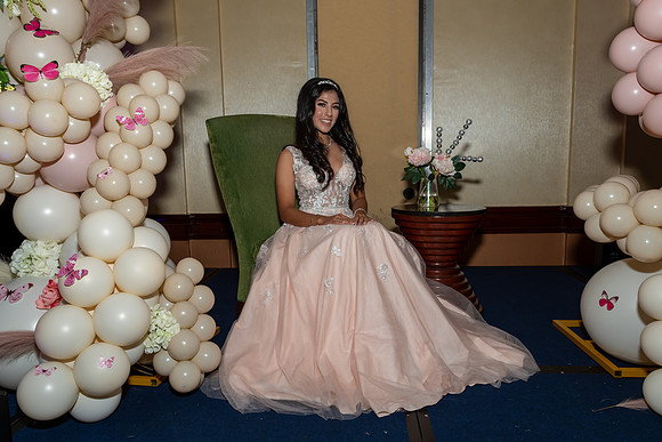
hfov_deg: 67.7
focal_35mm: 27
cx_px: 323
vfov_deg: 48.3
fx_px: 493
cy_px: 226
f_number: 7.1
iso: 500
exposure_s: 1/250
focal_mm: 17
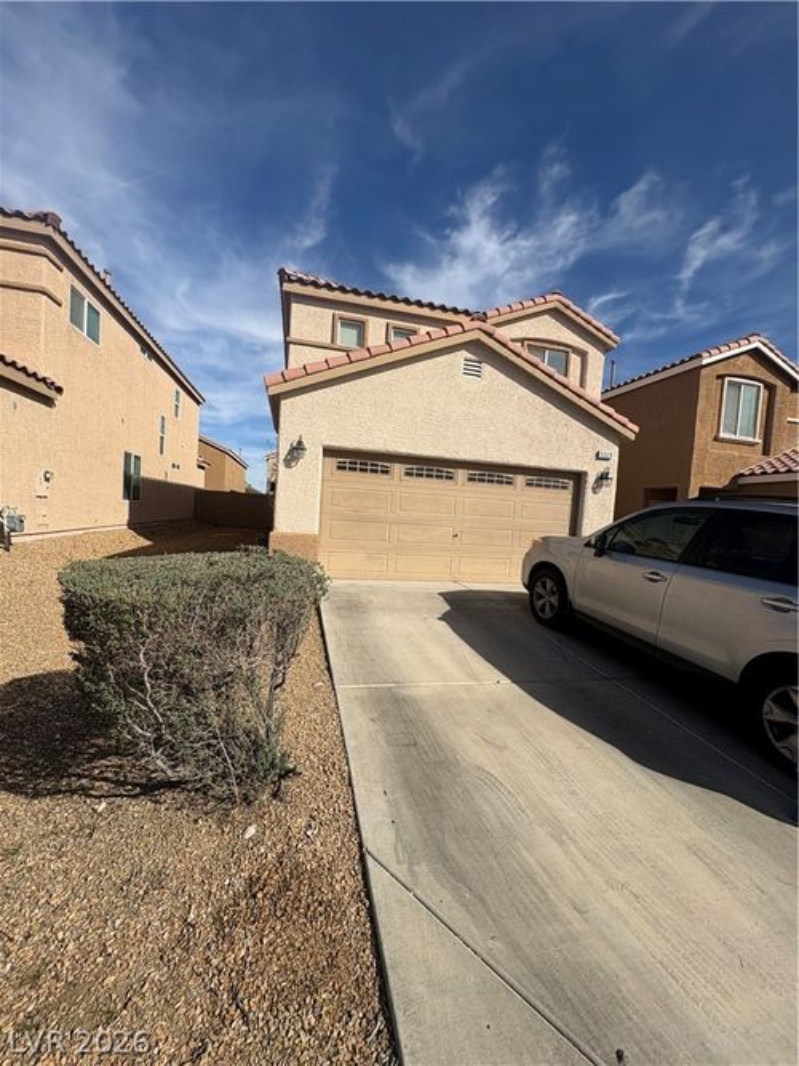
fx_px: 431
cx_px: 400
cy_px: 533
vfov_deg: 102.1
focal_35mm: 14
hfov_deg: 85.7
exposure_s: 1/3717
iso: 50
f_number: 2.2
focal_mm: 2.22
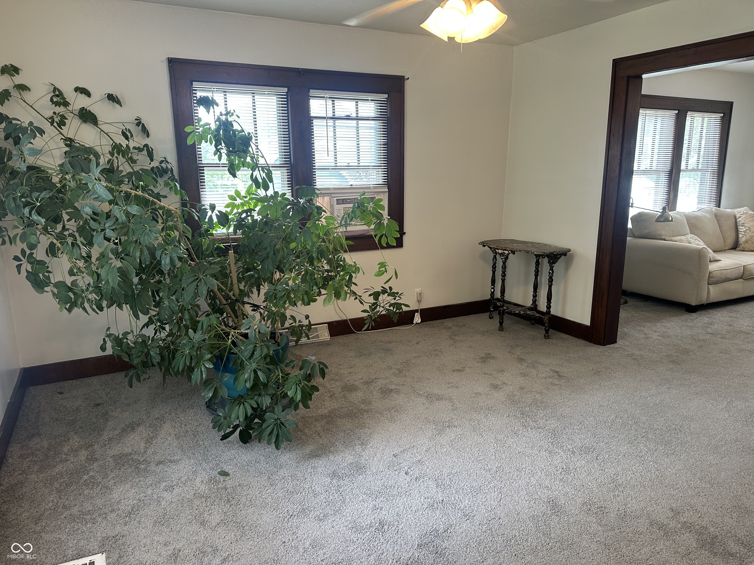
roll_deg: +0.1
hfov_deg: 71.6
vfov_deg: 56.8
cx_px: 377
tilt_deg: -11.4
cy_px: 282
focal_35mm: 24
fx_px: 523
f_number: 1.78
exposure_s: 1/60
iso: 160
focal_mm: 6.86
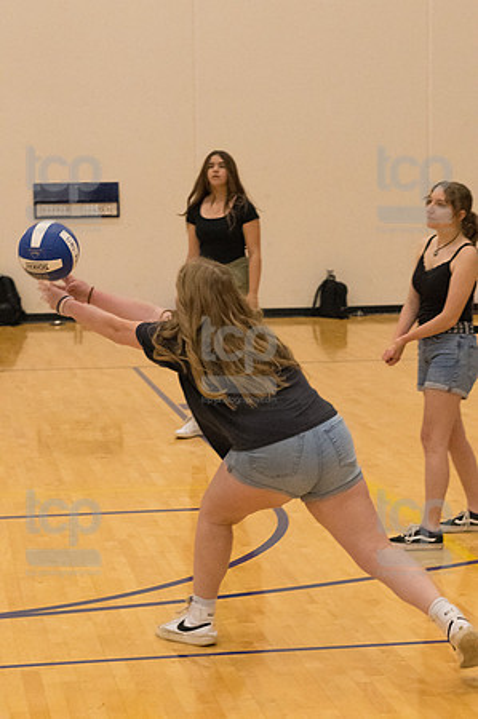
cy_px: 360
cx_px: 239
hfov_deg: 15.7
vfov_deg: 23.4
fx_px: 1737
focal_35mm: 87
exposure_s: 1/400
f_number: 5.6
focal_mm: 58
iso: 10000
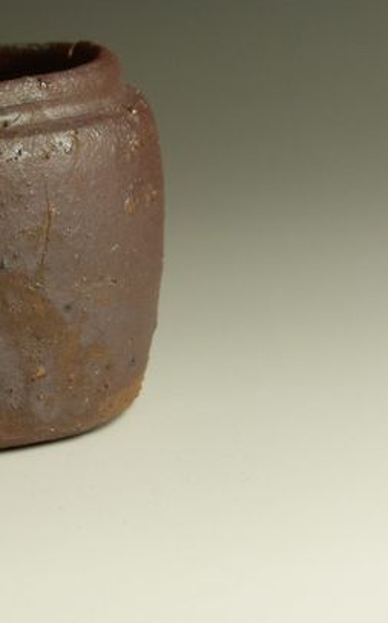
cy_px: 225
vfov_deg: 12.2
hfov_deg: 7.6
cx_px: -40
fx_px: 2916
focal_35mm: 172
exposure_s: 1/100
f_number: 2.8
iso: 200
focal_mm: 16.9
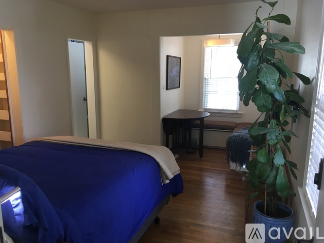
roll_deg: -0.6
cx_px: 162
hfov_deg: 61.7
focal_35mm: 29
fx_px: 271
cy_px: 122
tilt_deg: -12.2
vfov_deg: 48.2
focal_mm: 4.15
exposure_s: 1/30
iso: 64
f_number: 2.2
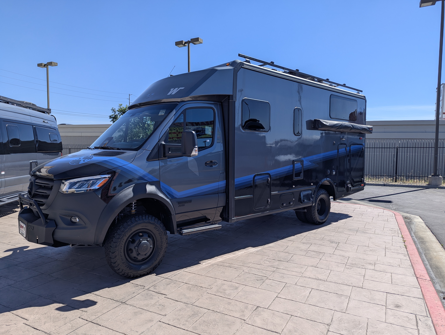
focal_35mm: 24
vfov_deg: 56.9
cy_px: 168
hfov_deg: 71.5
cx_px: 222
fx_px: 309
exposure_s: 1/2262
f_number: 1.85
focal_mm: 6.81
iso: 49
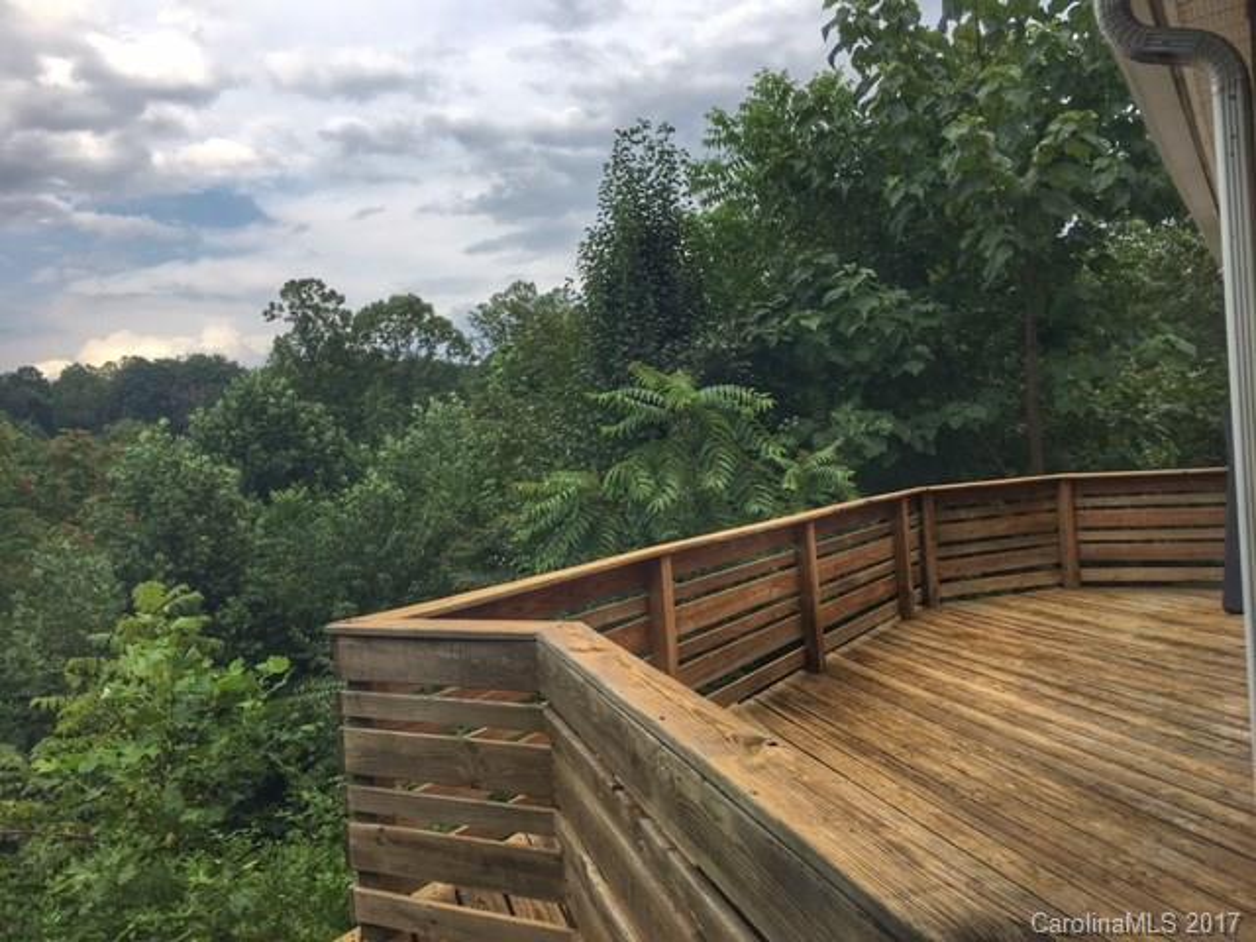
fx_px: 1052
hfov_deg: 61.7
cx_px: 628
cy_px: 471
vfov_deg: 48.2
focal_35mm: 29
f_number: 2.2
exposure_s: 1/712
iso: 25
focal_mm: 4.15
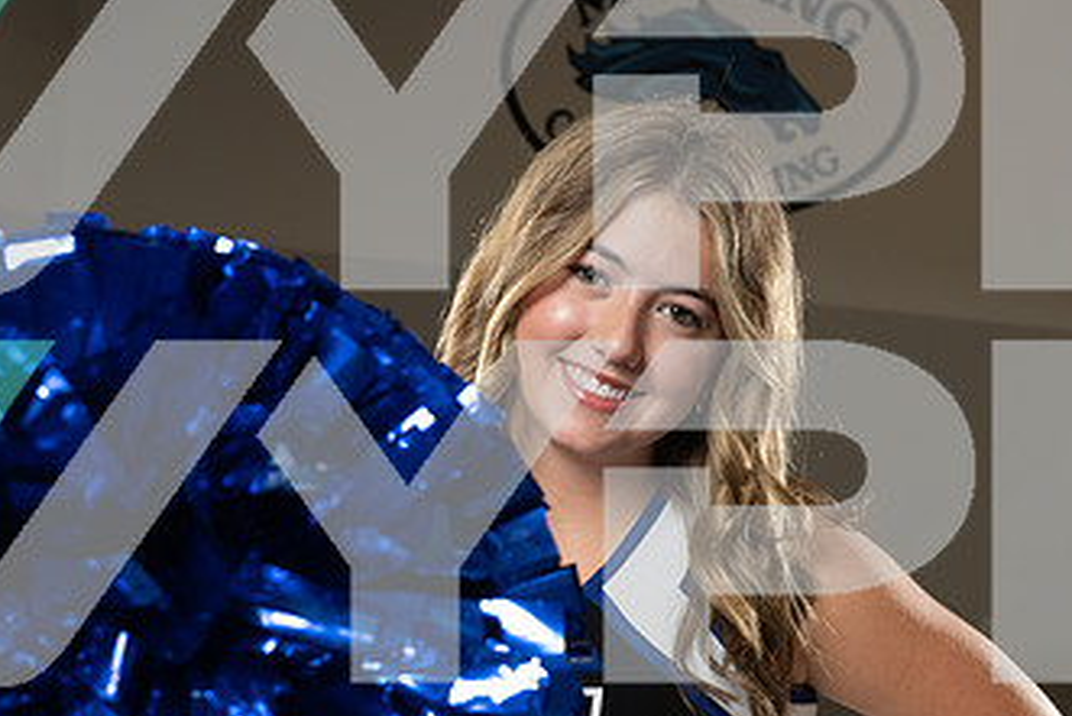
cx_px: 541
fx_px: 1460
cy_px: 514
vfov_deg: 27.3
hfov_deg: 40.3
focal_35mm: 49
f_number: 5.6
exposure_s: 1/250
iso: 500
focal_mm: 28
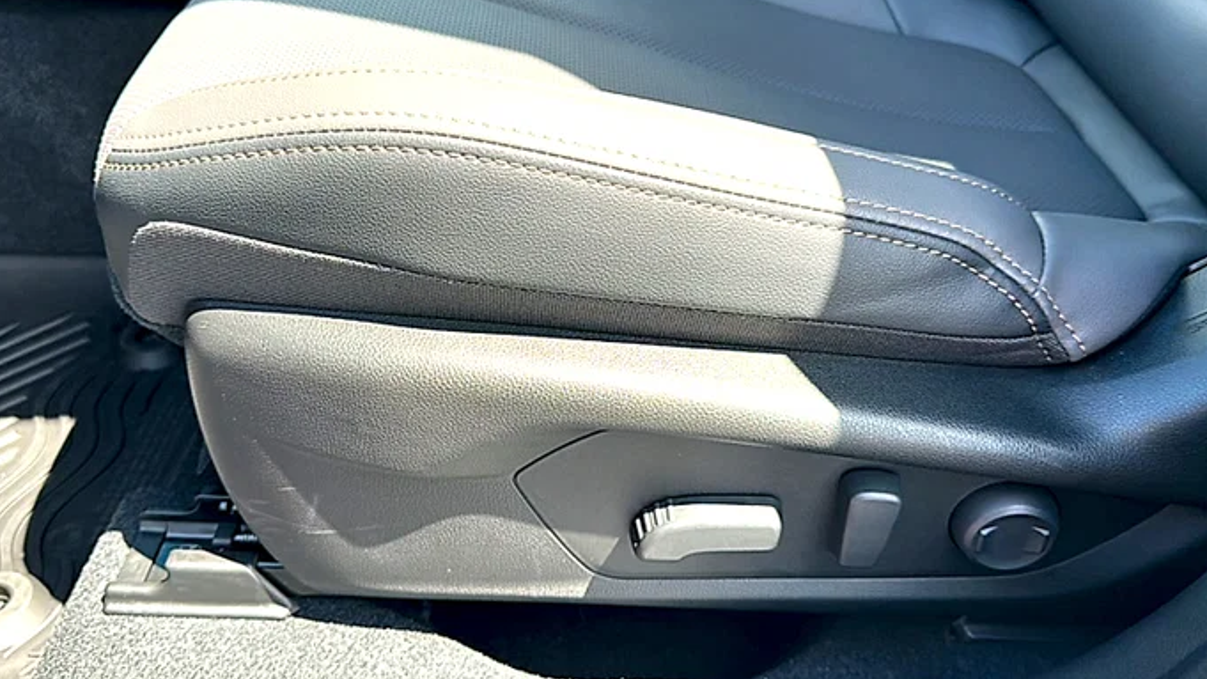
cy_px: 300
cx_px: 613
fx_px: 896
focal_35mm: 28
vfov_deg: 41.4
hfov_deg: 67.9
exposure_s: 1/467
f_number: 1.78
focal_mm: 6.86
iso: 100
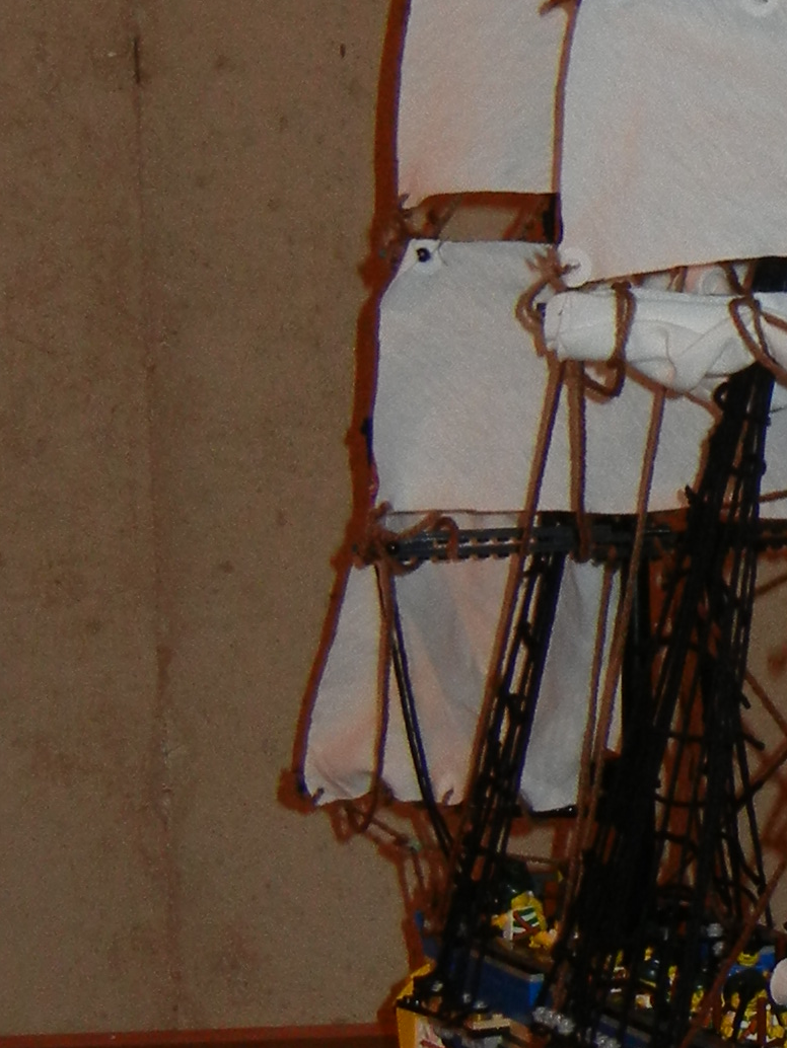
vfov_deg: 17.0
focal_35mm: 116
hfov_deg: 12.1
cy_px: 525
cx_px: 1253
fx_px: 3515
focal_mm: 5.4
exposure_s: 1/30
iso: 200
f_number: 3.5
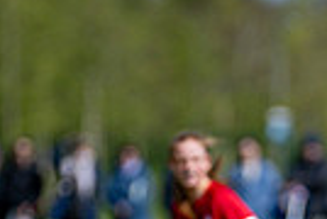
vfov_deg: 1.5
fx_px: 8657
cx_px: 315
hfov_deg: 2.2
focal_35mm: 951
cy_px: 408
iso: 180
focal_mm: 220
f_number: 2.8
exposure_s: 1/6400
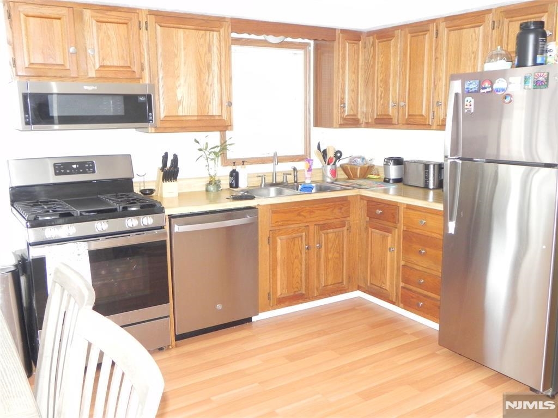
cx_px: 279
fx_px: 532
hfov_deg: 55.4
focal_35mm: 33
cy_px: 209
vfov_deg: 42.9
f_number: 2.8
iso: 400
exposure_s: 1/30
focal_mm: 5.9
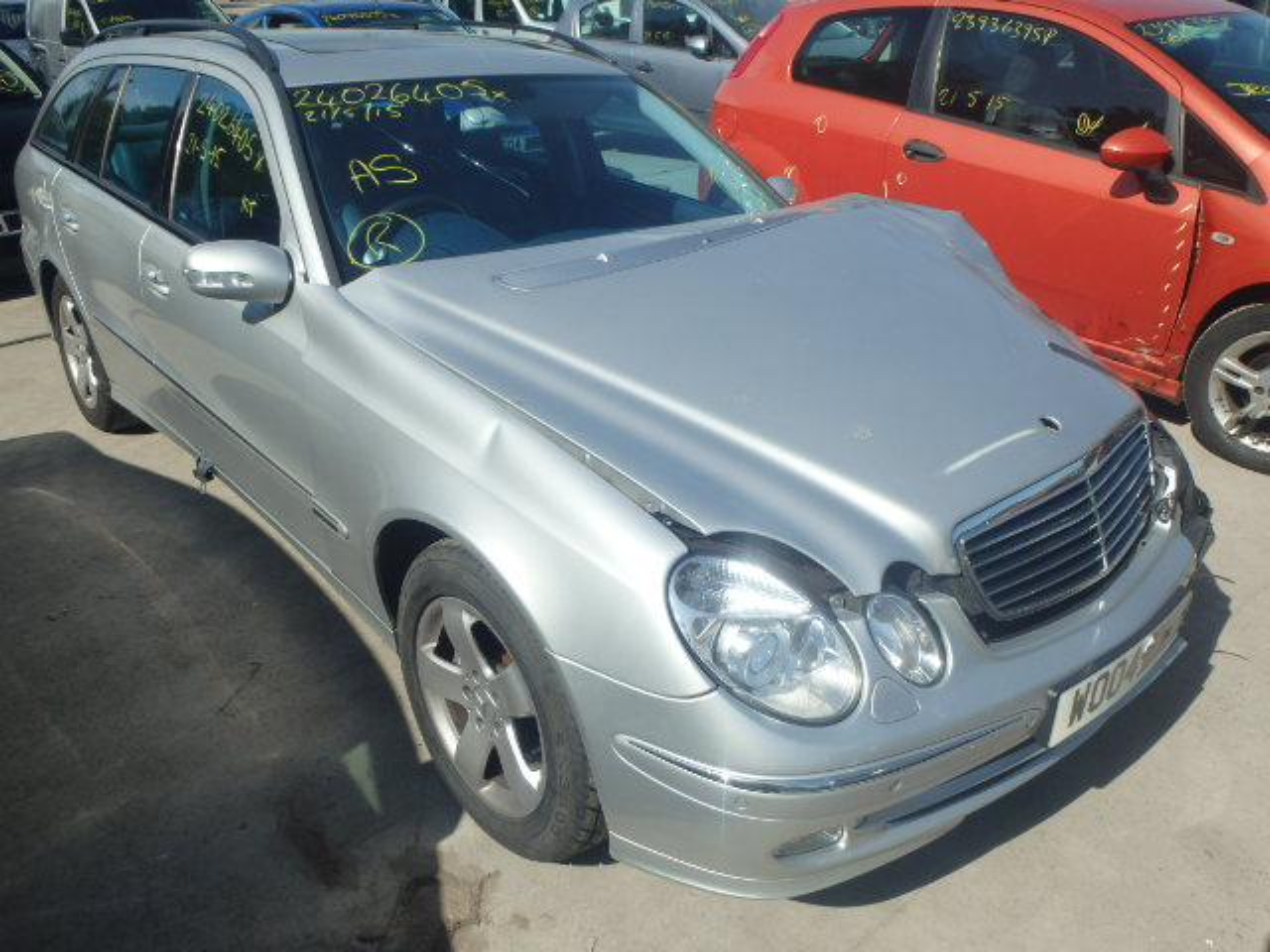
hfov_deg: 63.4
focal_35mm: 28
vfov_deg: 49.7
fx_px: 1027
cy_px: 476
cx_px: 635
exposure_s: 1/125
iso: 125
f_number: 11
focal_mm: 5
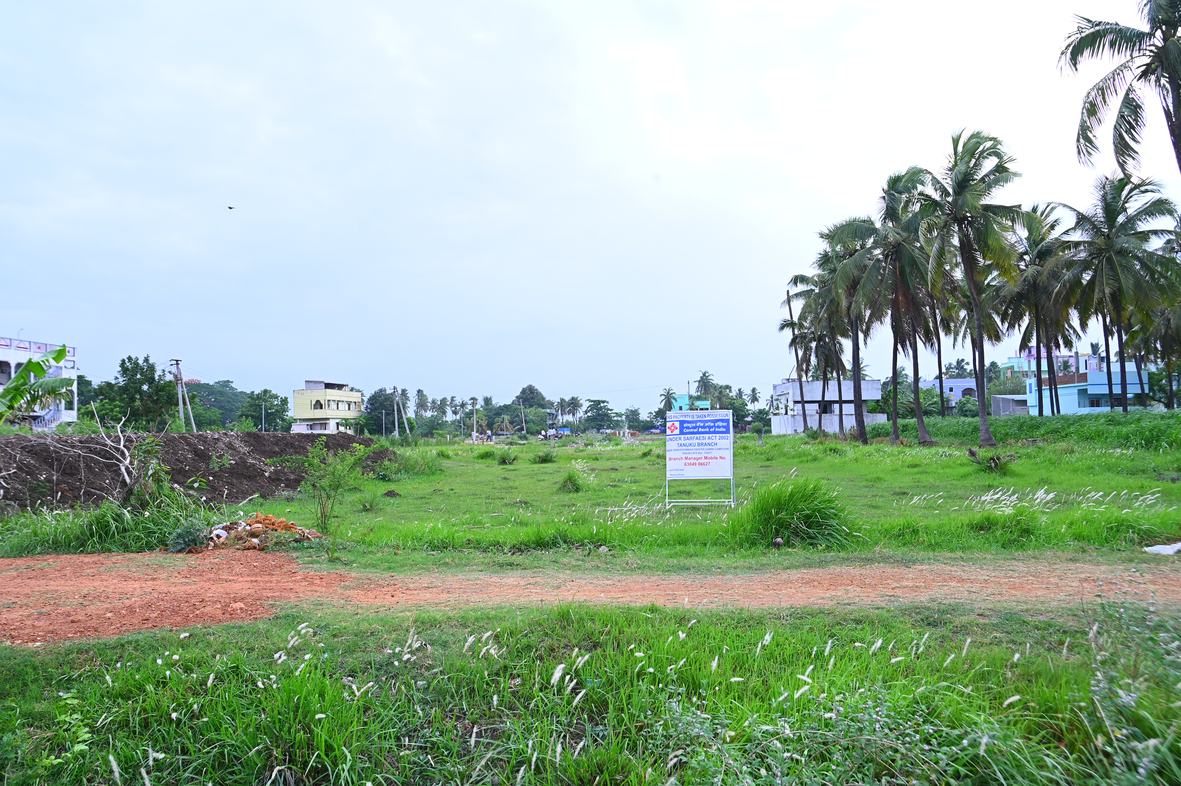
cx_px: 590
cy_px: 393
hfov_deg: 67.4
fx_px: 885
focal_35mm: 27
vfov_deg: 47.9
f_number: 6.3
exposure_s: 1/400
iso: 1000
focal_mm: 27
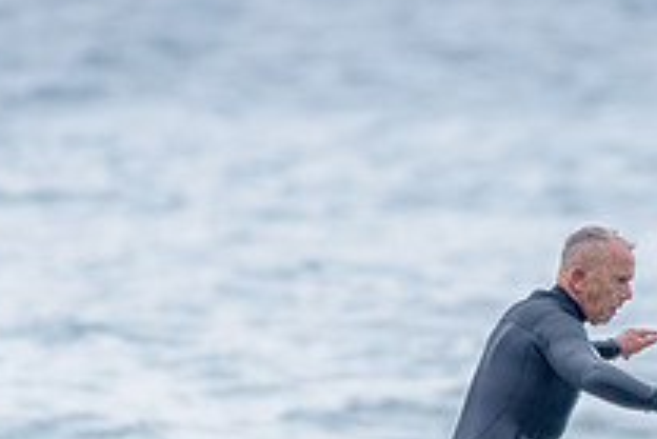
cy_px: 516
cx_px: 614
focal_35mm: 1708
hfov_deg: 1.2
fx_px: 31192
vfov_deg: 0.8
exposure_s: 1/1250
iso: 280
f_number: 5.6
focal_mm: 500
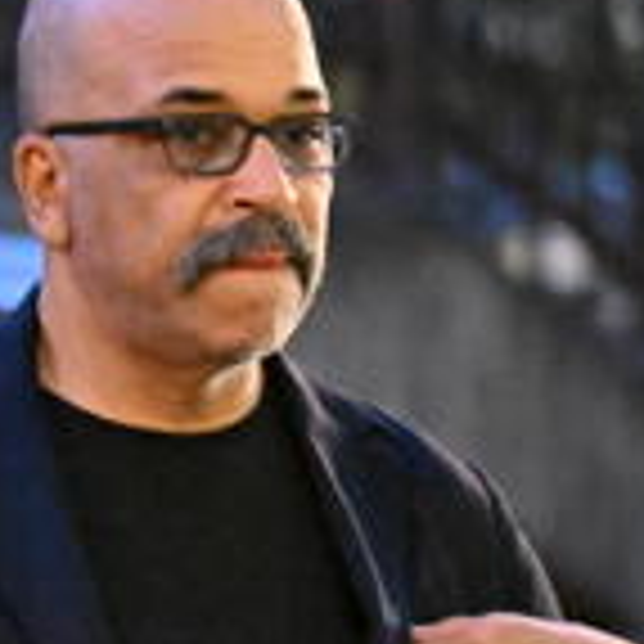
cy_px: 608
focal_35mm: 409
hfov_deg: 4.3
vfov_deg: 4.3
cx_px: -122
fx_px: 8609
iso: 25600
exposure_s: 1/160
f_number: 2.8
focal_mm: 100
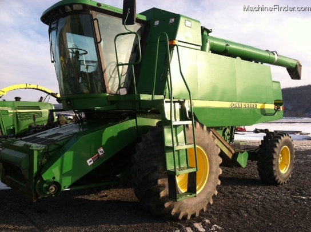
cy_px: 116
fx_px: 314
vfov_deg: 40.6
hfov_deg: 52.7
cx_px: 156
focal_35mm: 35
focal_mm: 3.85
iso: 80
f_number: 2.8
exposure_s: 1/566
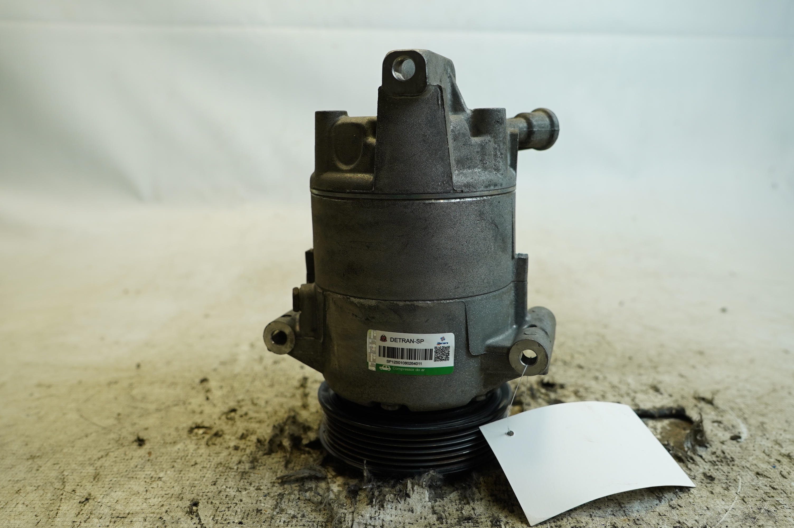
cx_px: 397
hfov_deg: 62.0
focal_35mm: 30
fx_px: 661
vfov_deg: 43.5
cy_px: 264
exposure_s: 1/160
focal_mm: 20
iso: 320
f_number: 4
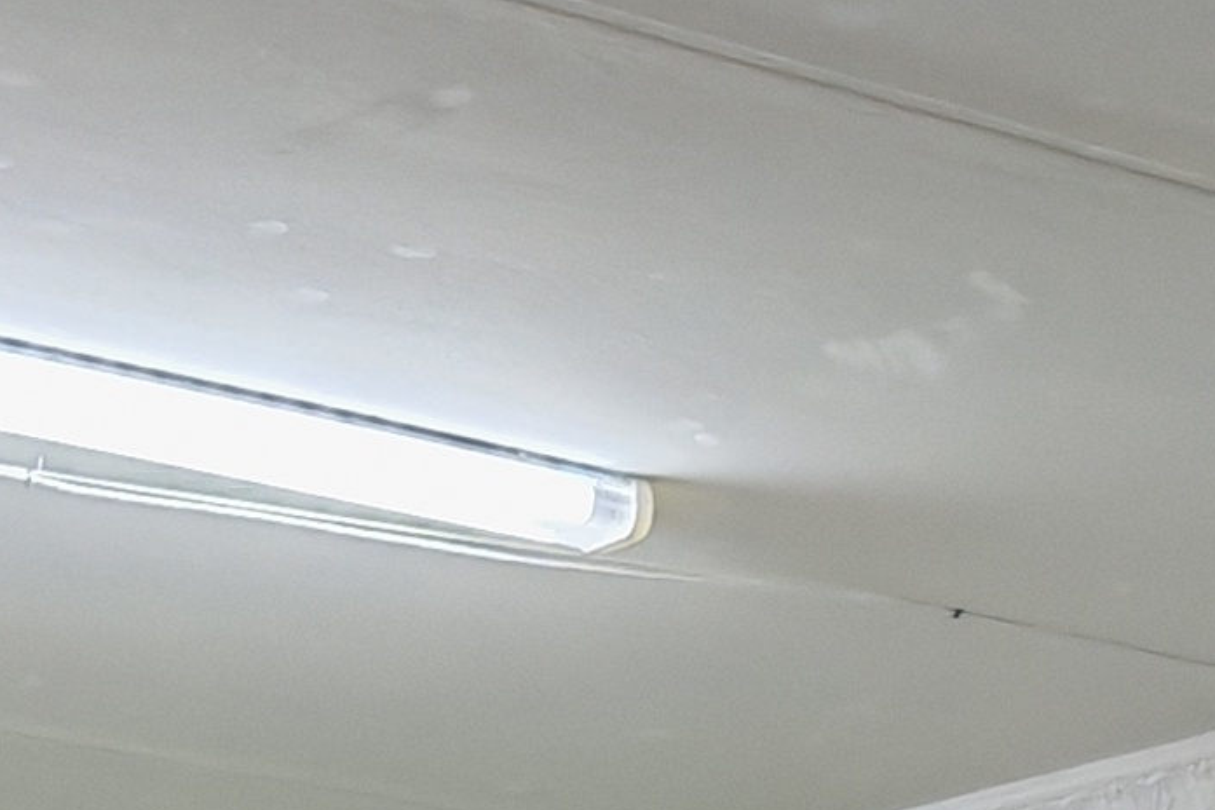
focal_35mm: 165
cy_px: 2604
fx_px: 5570
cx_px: 1963
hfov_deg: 11.8
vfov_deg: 7.2
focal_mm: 6.67
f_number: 1.9
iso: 640
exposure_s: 1/33
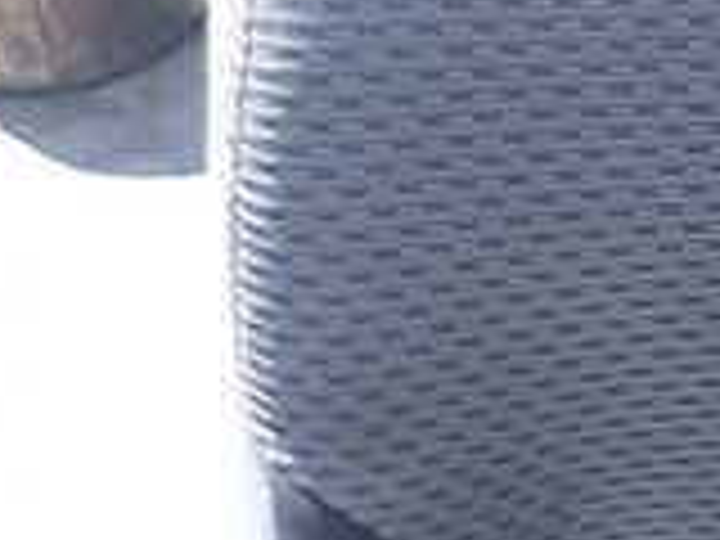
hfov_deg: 19.0
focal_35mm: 94
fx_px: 1955
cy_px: 472
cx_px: 994
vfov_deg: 15.6
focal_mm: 4.5
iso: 100
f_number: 5.6
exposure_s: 1/40
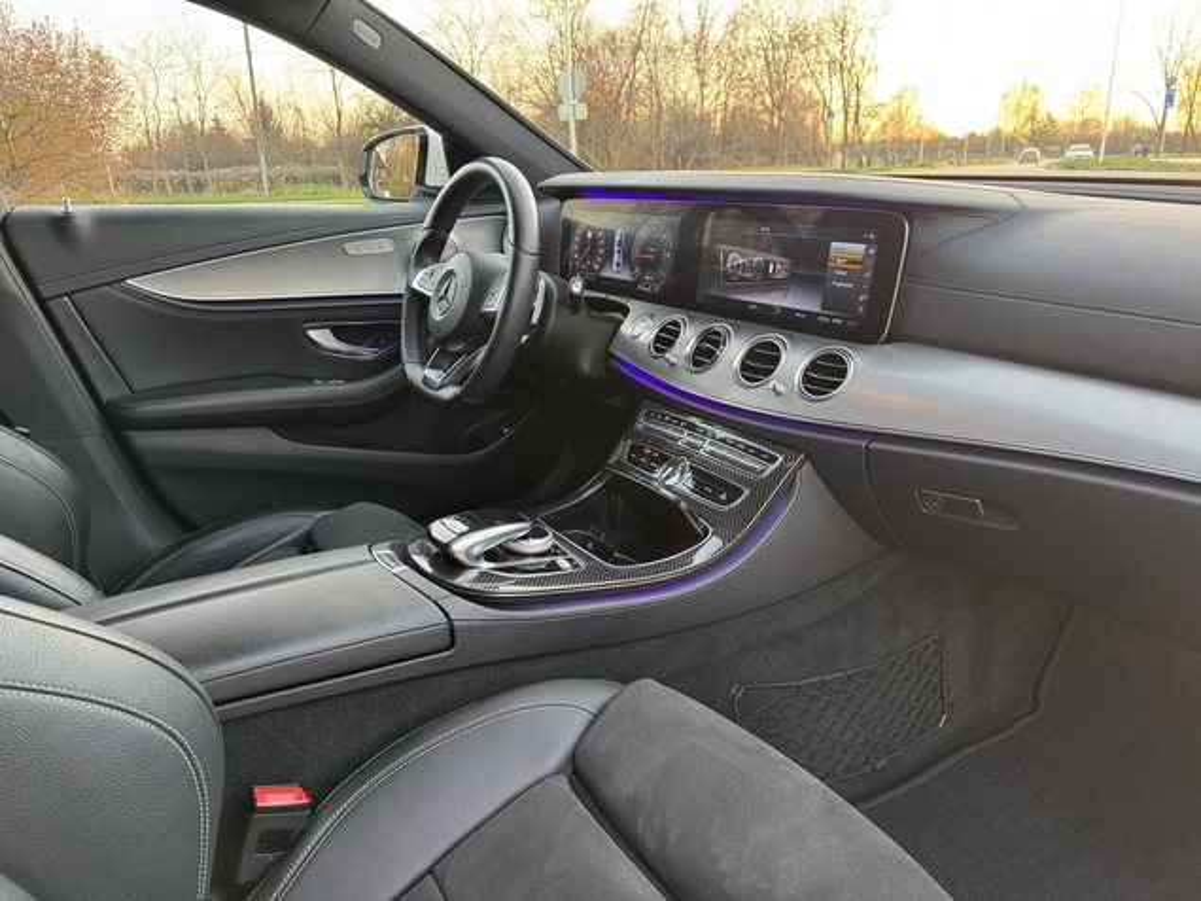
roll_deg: +1.8
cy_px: 450
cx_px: 600
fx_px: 833
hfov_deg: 71.6
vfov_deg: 56.8
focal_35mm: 24
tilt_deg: -18.9
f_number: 1.78
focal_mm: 6.76
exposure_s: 1/83
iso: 200
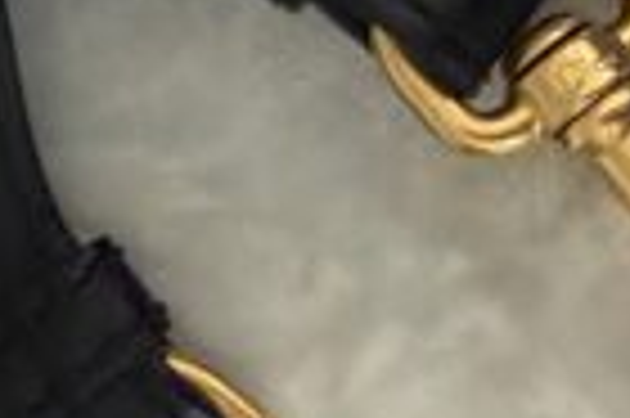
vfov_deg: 12.7
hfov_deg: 18.5
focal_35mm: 107
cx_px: -27
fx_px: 1870
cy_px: 126
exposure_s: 1/120
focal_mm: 2.22
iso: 500
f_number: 2.2
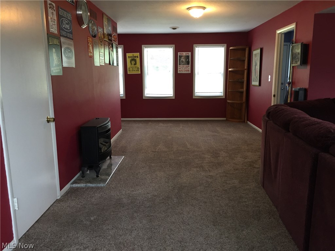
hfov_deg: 61.7
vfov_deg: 48.2
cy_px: 126
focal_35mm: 29
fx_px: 281
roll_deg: +1.0
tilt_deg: -10.4
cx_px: 168
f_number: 2.2
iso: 100
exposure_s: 1/30
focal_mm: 4.15
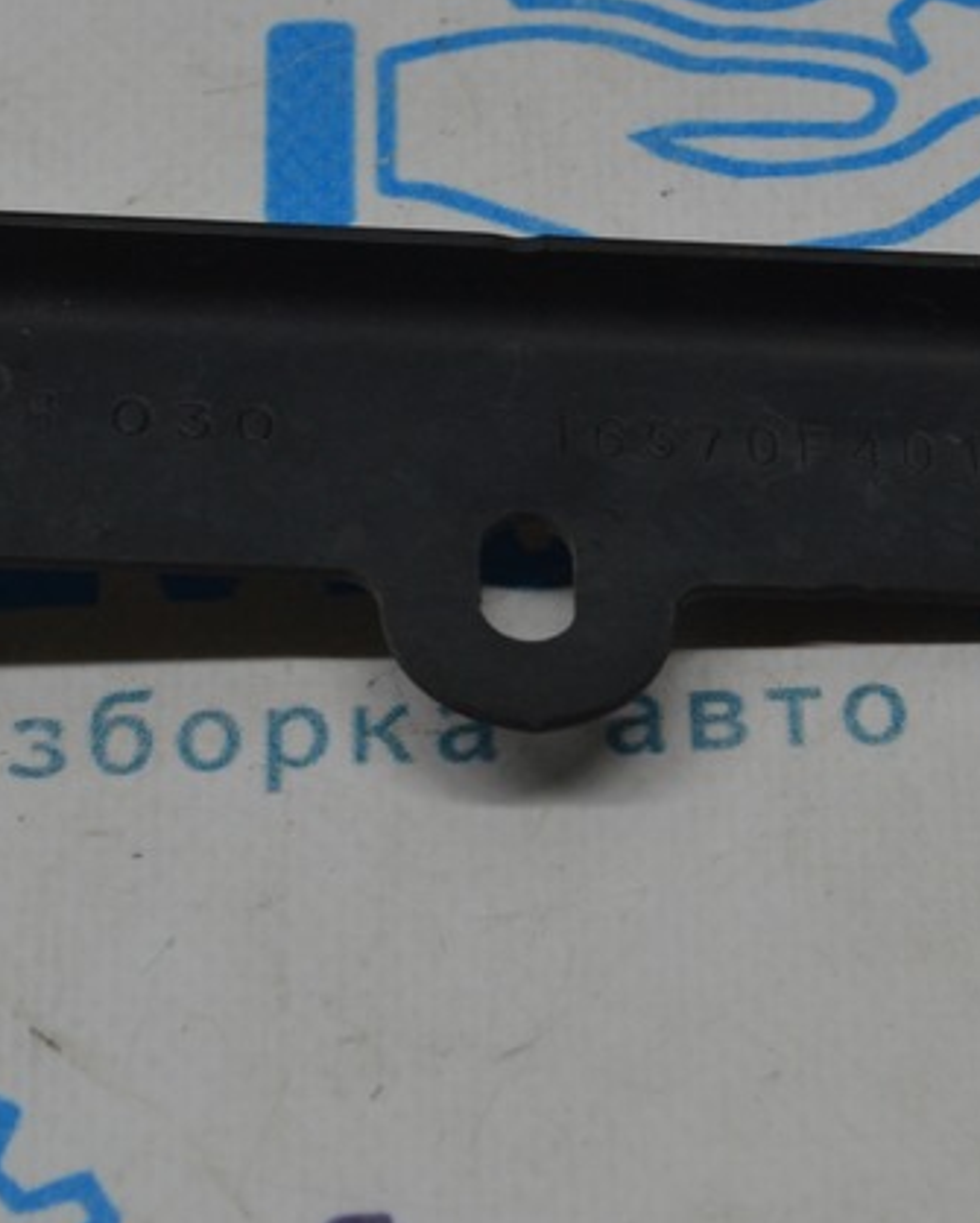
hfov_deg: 10.0
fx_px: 5619
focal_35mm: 155
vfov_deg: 12.4
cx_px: 553
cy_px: 291
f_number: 5.6
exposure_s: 1/125
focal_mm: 45
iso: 320
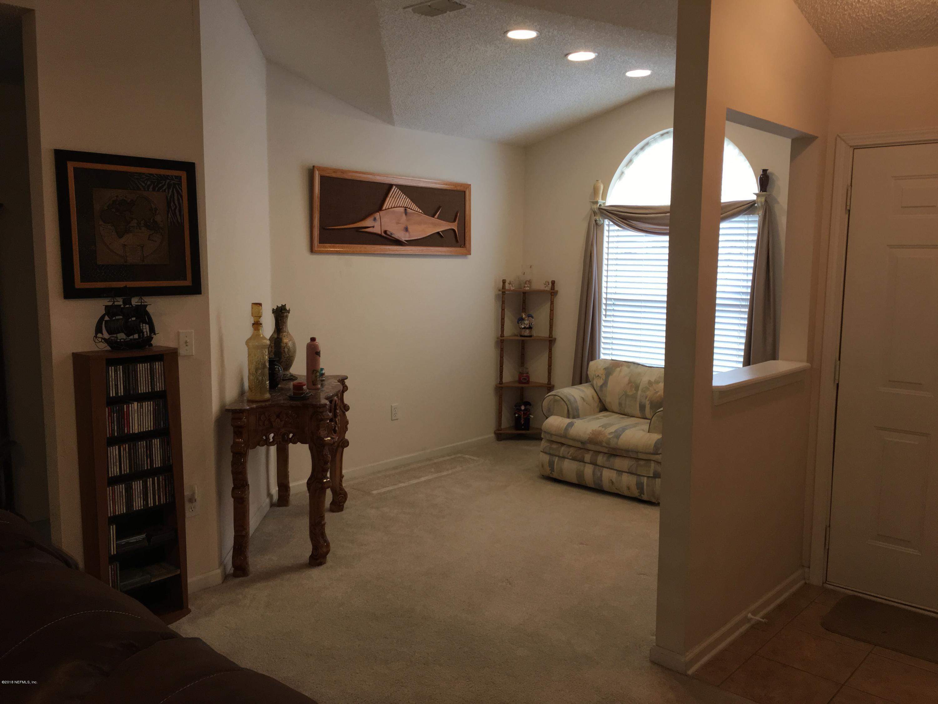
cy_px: 352
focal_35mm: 29
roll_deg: +0.0
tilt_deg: -6.9
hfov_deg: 61.7
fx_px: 786
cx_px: 469
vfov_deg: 48.2
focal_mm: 4.15
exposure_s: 1/30
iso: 50
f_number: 2.2
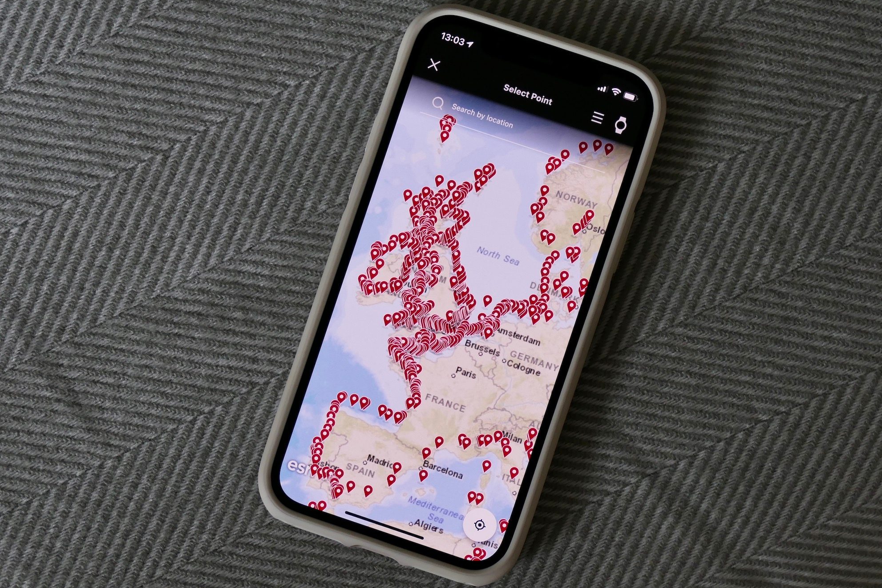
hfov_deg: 18.1
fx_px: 2768
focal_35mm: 113
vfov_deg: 12.1
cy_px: 295
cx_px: 445
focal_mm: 40.84
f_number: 4
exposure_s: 1/80
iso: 400
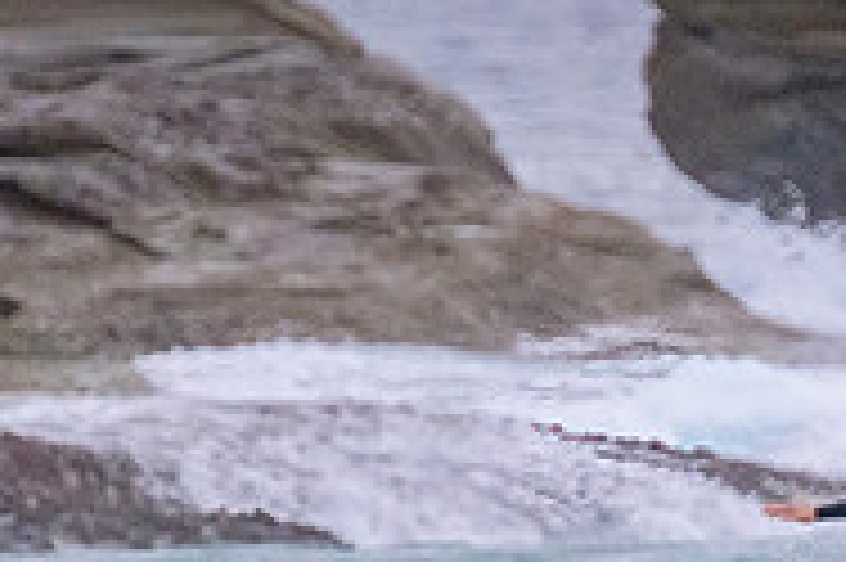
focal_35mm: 2472
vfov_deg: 0.6
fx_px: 58040
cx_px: 1116
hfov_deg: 0.8
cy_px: 713
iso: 10000
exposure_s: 1/640
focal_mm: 800
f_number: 11
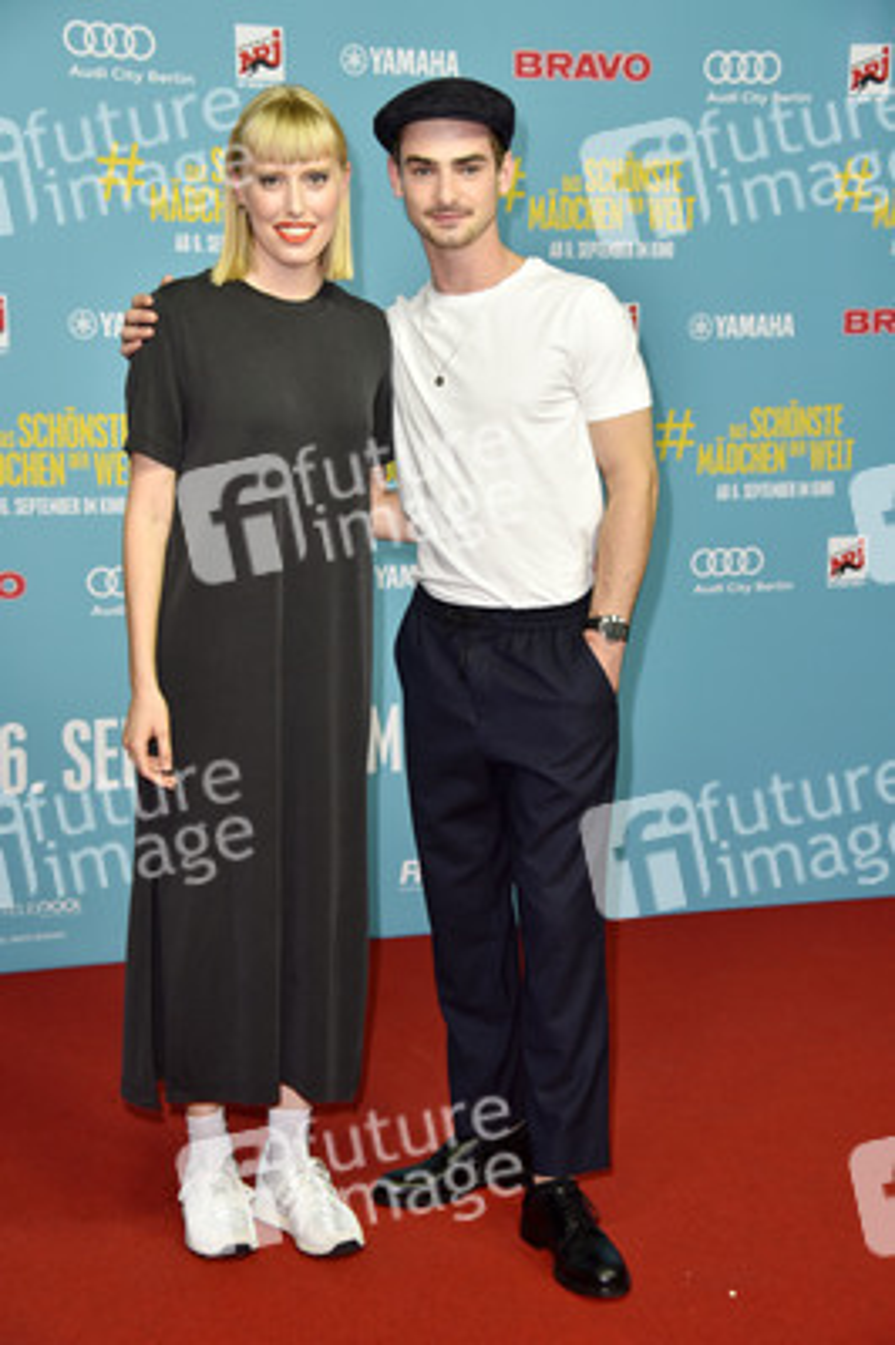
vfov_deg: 31.0
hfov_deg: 20.9
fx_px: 2428
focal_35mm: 65
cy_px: 672
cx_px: 448
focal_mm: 65
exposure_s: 1/160
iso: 640
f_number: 5.6
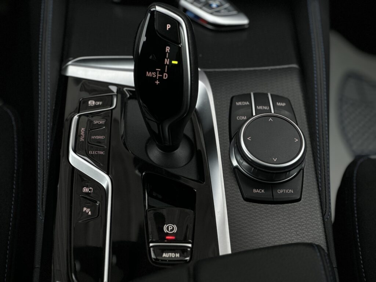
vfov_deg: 19.1
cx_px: 188
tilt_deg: -47.0
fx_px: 836
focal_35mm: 77
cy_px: 141
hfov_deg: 25.3
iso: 200
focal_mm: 9
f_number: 2.8
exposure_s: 1/37
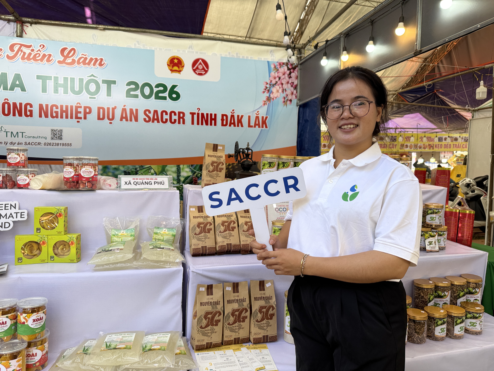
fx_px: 343
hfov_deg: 71.6
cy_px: 186
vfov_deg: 56.8
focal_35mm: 24
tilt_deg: -3.6
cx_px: 247
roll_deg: -0.9
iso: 80
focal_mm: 6.76
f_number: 1.78
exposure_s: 1/307
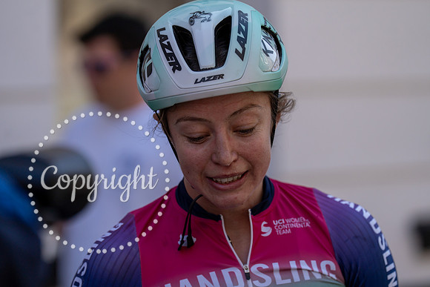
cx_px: 215
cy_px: 144
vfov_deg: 6.9
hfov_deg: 10.3
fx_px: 2389
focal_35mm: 200
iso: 100
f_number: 4
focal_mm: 200
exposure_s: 1/1600
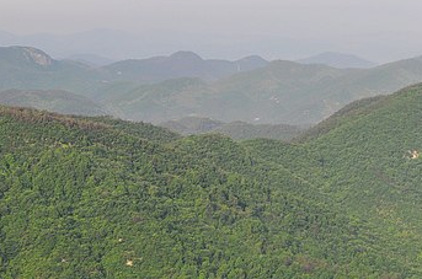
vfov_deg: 10.3
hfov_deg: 15.2
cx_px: 423
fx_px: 1555
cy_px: 95
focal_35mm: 133
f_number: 8
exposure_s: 1/250
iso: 200
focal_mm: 40
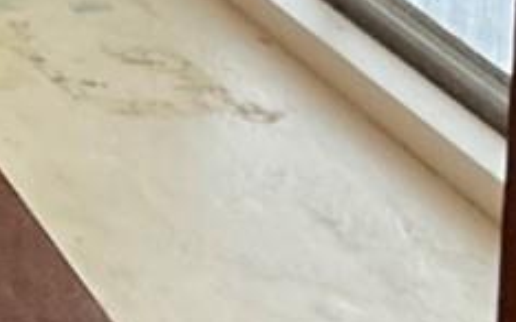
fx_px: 2952
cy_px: -388
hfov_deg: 8.3
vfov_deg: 6.0
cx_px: -1096
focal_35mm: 210
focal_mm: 3
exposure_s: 1/60
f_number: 1.8
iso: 100
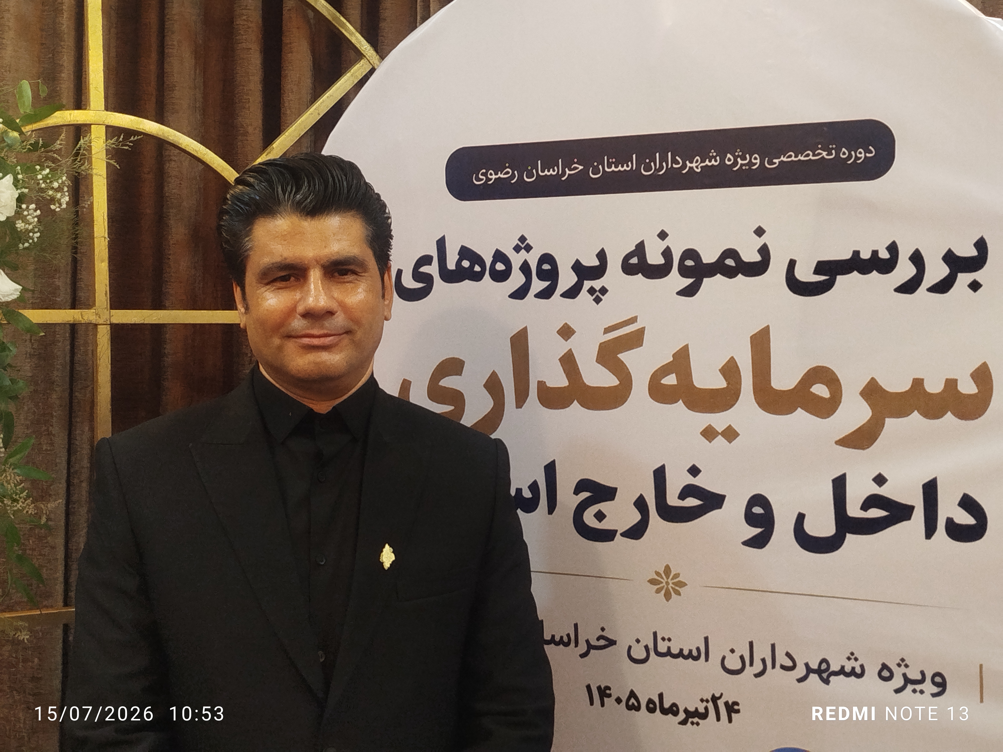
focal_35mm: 48
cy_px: 376
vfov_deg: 30.3
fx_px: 1391
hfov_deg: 39.7
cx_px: 502
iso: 200
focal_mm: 5.31
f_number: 1.7
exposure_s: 1/33
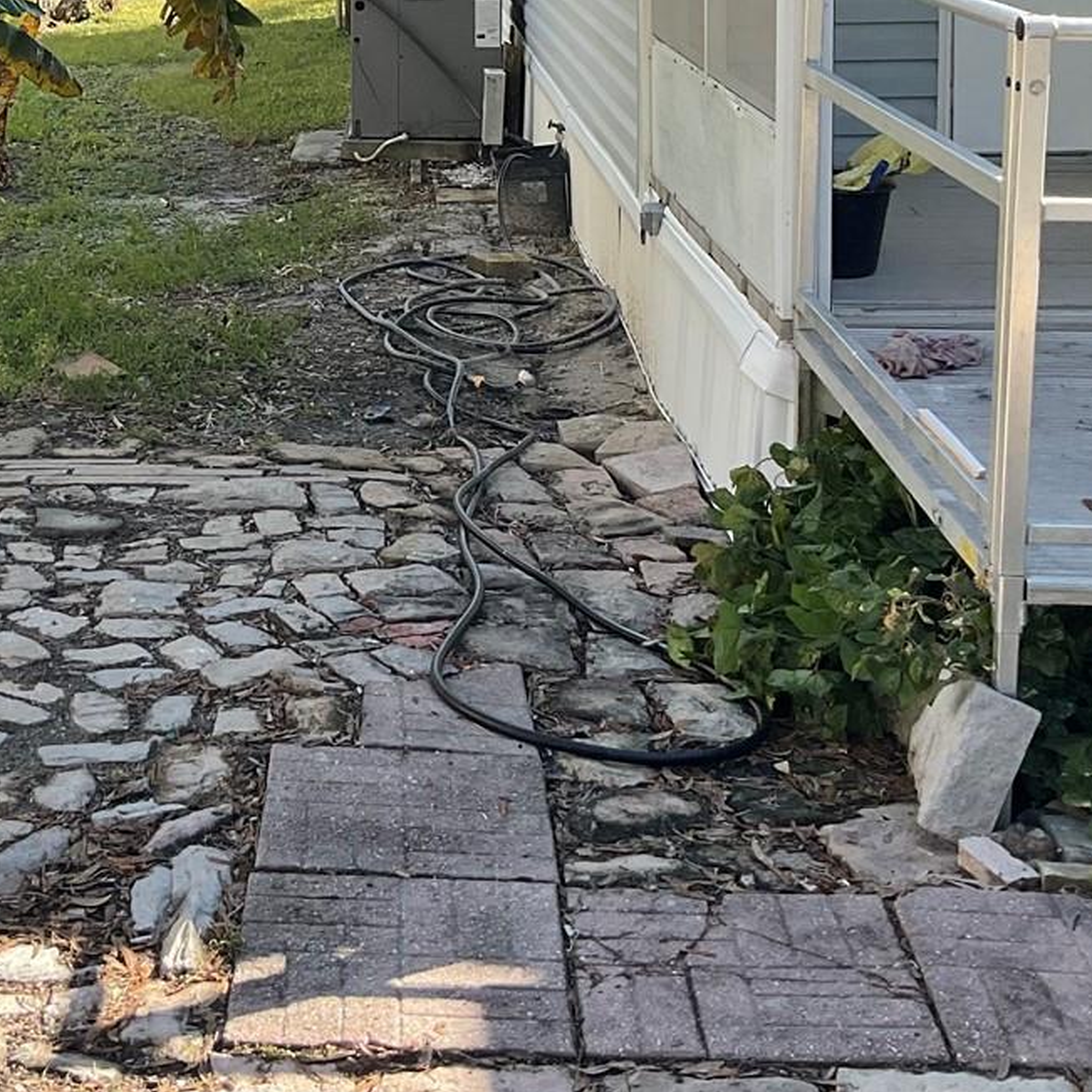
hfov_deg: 26.7
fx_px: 2248
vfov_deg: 26.3
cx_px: 203
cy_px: 92
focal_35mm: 63
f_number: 1.8
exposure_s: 1/422
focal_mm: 3
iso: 16
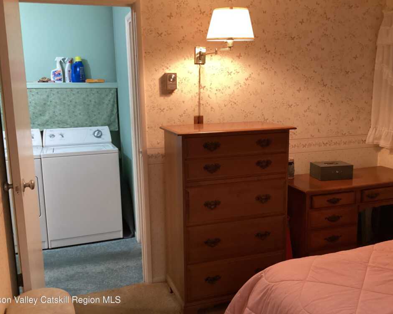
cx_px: 194
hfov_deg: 54.2
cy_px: 154
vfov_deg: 44.5
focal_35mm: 33
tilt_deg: -9.6
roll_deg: +0.6
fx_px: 384
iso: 250
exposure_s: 1/40
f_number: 2.4
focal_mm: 3.3
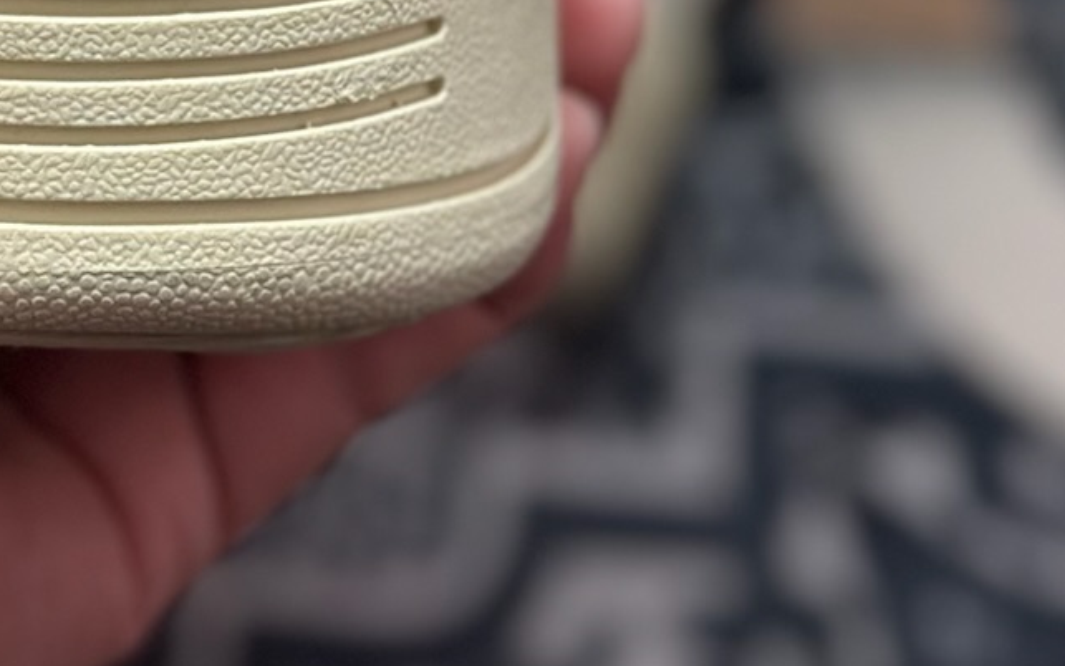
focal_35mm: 162
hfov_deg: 12.8
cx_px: 43
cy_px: -651
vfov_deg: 7.8
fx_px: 4702
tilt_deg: -58.6
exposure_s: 1/1289
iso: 80
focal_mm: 6.86
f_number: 1.78
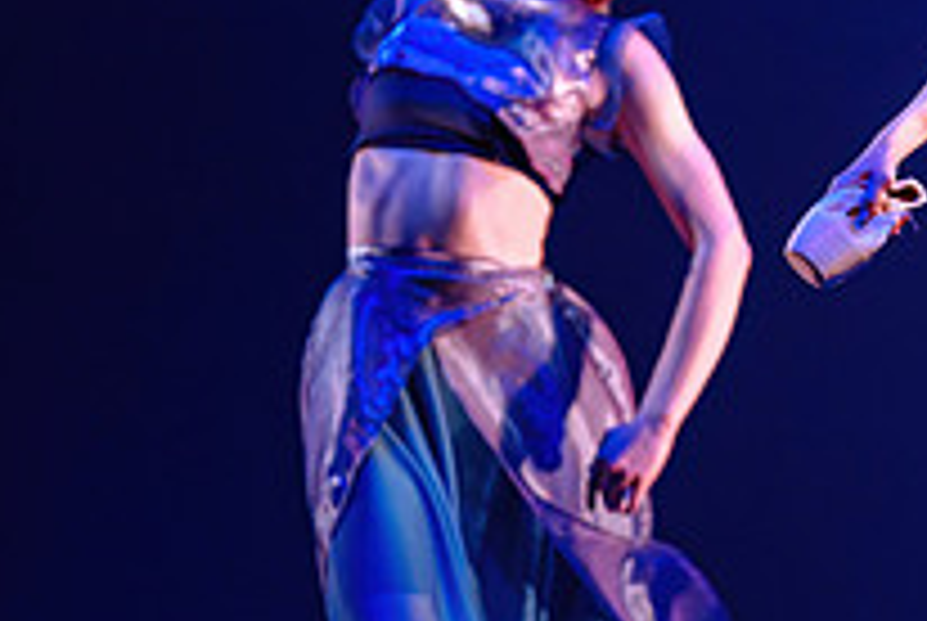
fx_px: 3713
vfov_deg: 9.6
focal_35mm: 144
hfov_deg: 14.0
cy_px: 385
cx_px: 909
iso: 1000
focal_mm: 50
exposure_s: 1/400
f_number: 1.2
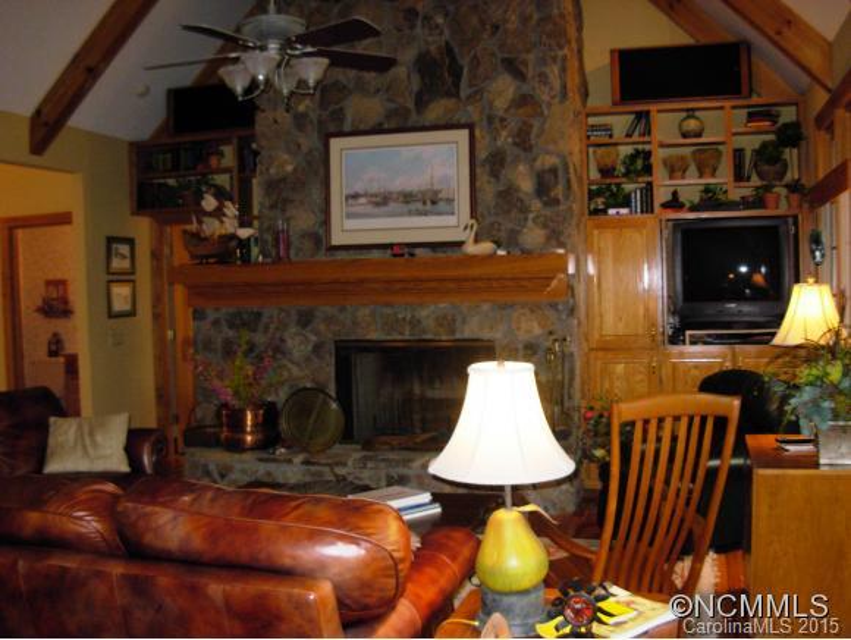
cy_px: 320
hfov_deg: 48.9
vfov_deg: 37.8
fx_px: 935
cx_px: 426
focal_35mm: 38
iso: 188
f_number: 2.9
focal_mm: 6.3
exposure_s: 1/76.1
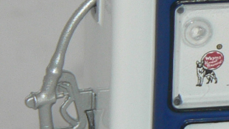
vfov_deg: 1.4
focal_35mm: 899
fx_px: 5459
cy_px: 113
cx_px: 223
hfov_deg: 2.4
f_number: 3.3
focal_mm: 26.2
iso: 80
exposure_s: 1/60
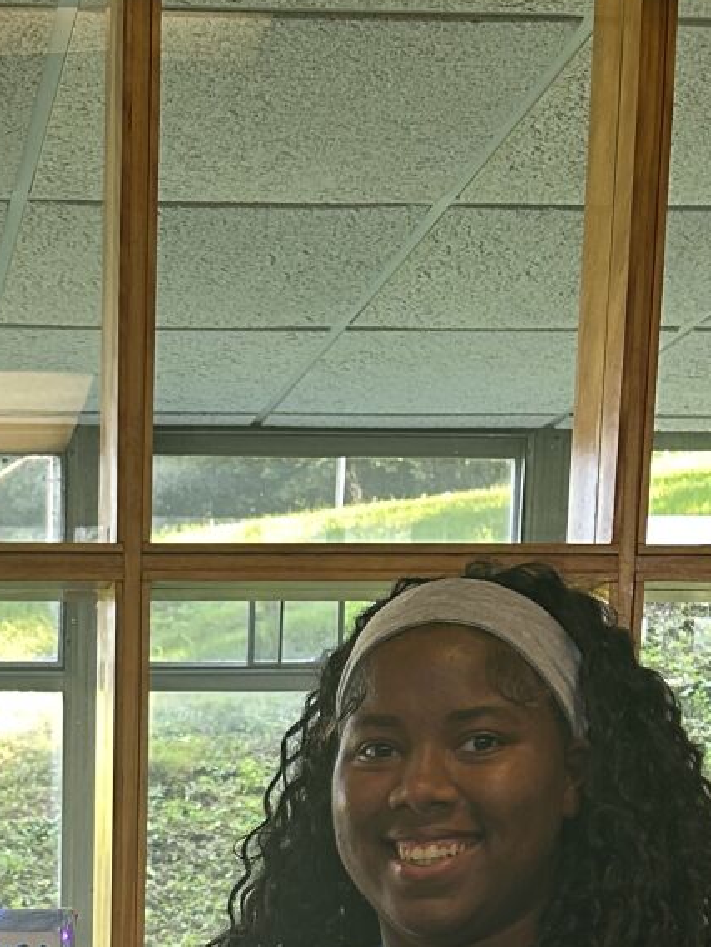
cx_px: -76
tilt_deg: -10.7
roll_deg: -1.1
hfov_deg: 18.6
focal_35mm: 76
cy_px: 1333
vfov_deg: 22.1
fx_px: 2081
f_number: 1.5
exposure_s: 1/60
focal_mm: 5.7
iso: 200
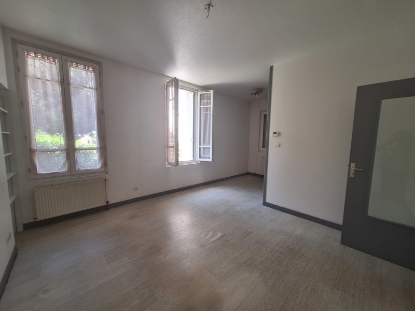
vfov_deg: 89.9
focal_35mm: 13
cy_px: 156
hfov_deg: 106.2
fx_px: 156
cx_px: 208
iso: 64
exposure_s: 1/50
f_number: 2.2
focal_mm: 1.74
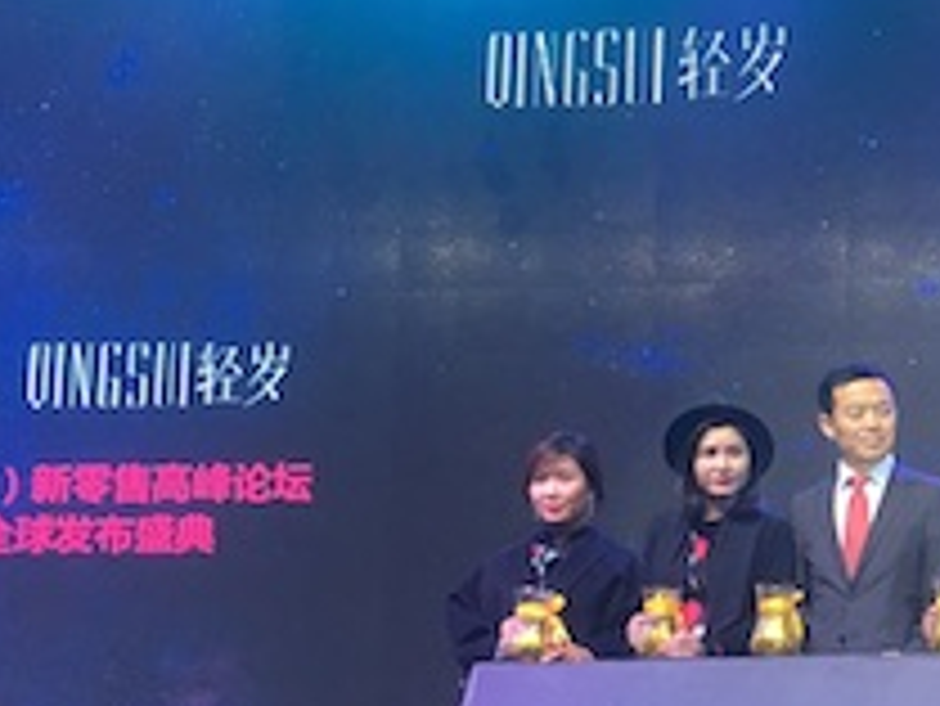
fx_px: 2554
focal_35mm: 94
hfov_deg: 19.5
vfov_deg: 15.6
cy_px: 587
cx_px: 1160
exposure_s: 1/33
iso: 40
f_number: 2.2
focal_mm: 4.15
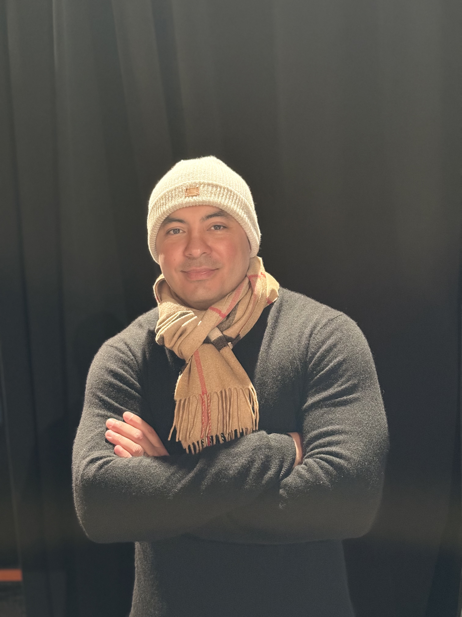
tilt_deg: -3.3
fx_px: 854
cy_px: 308
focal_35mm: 48
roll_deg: +1.3
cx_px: 231
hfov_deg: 30.3
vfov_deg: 39.7
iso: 800
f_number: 1.78
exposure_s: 1/30
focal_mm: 6.76
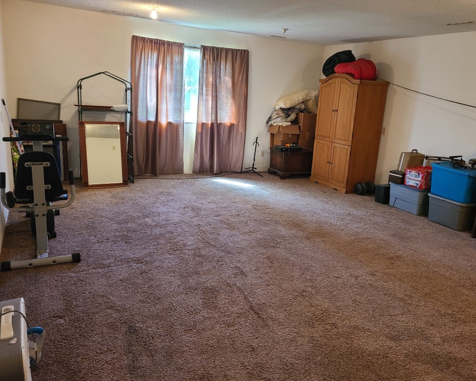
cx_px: 254
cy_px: 188
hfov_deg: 62.2
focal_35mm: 28
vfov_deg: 51.5
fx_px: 394
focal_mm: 5.4
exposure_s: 1/60
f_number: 1.8
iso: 250
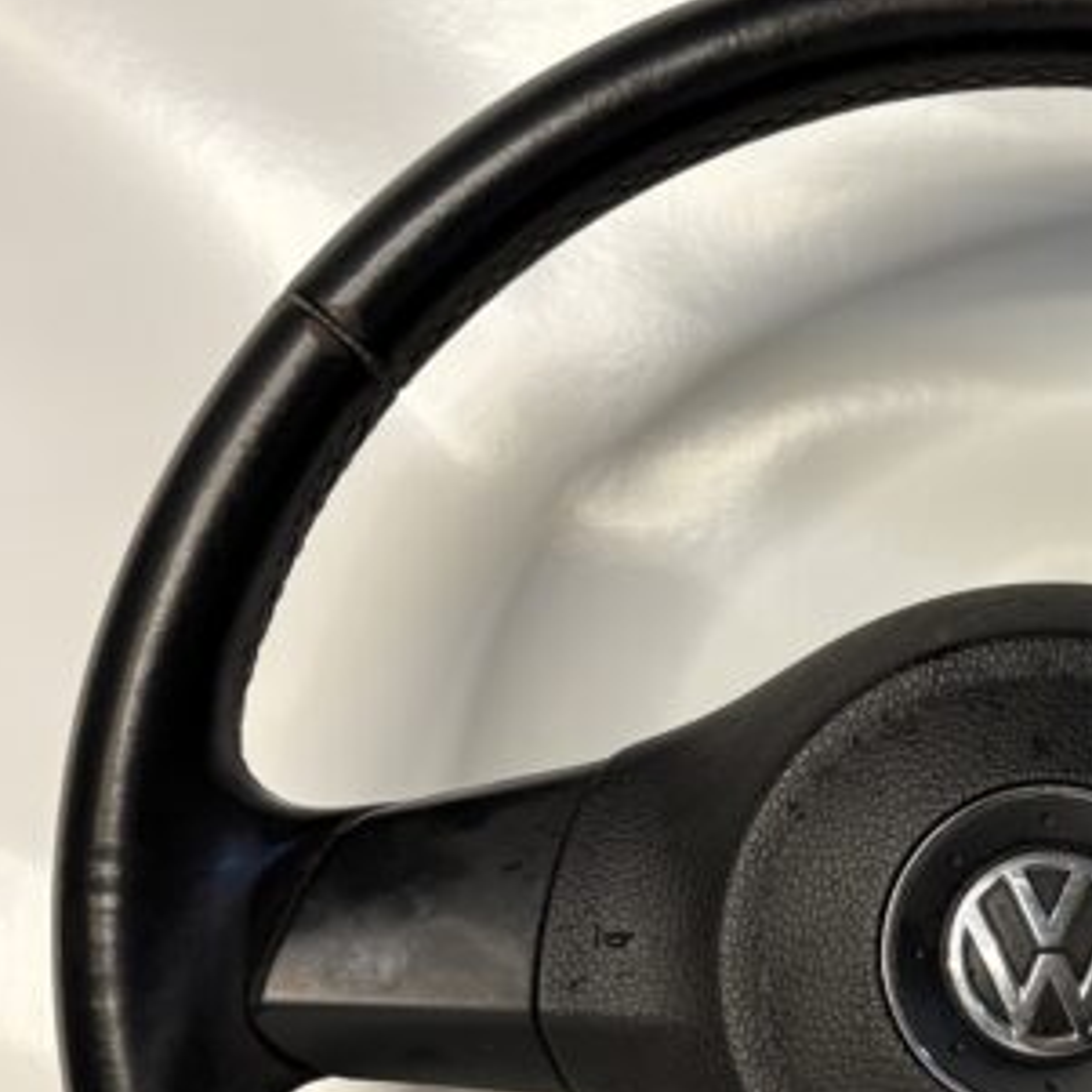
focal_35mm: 61
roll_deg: +1.9
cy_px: 784
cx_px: 1059
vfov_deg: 27.9
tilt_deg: -6.6
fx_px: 2177
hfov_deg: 26.8
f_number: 1.6
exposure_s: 1/74
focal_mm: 5.96
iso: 125
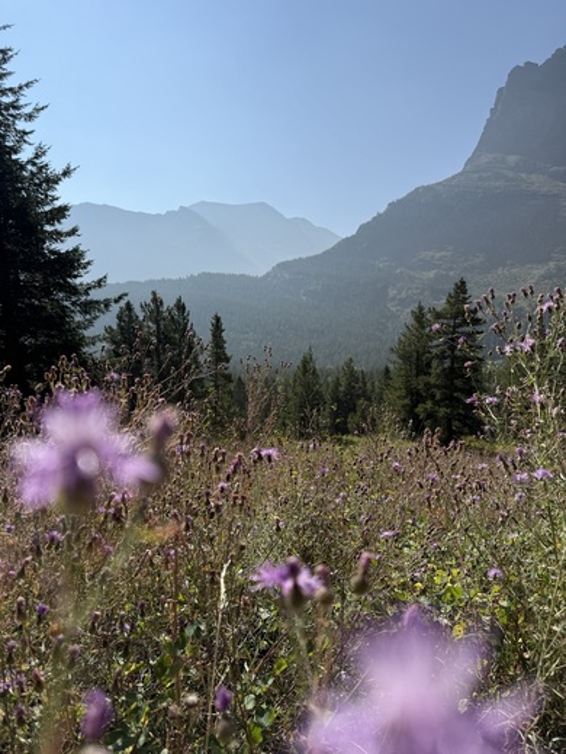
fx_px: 523
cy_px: 377
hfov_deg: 56.8
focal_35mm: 24
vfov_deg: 71.6
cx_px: 283
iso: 80
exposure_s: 1/7353
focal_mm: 6.76
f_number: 1.78
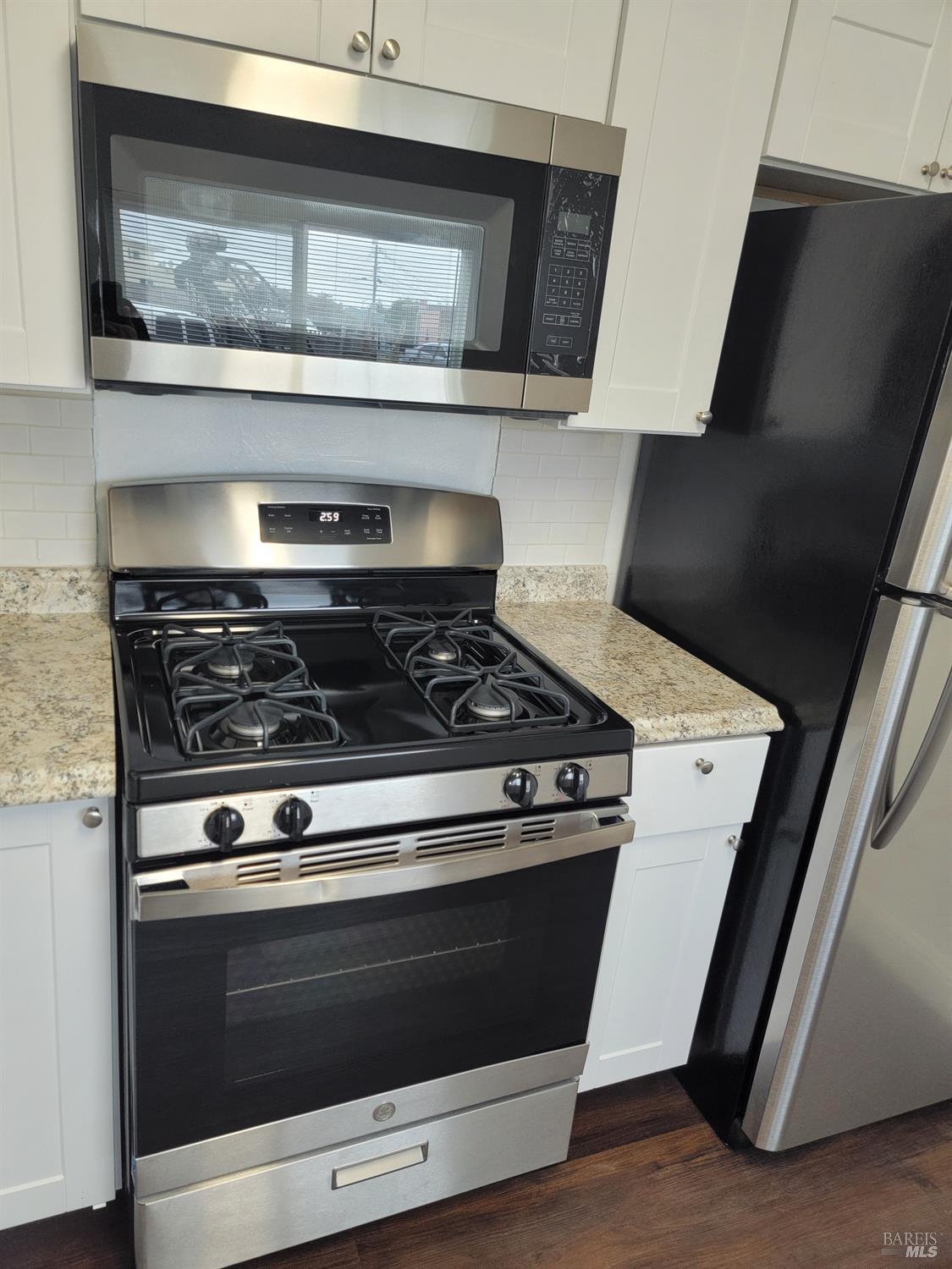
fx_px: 880
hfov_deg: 56.8
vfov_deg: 71.6
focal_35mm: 24
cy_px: 634
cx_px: 476
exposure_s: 1/120
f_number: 1.8
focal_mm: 6.7
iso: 250
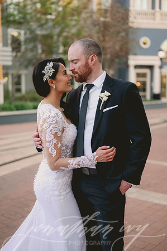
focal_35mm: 50
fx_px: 349
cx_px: 84
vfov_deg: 39.6
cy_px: 126
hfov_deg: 26.9
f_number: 2
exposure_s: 1/125
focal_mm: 50
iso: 50
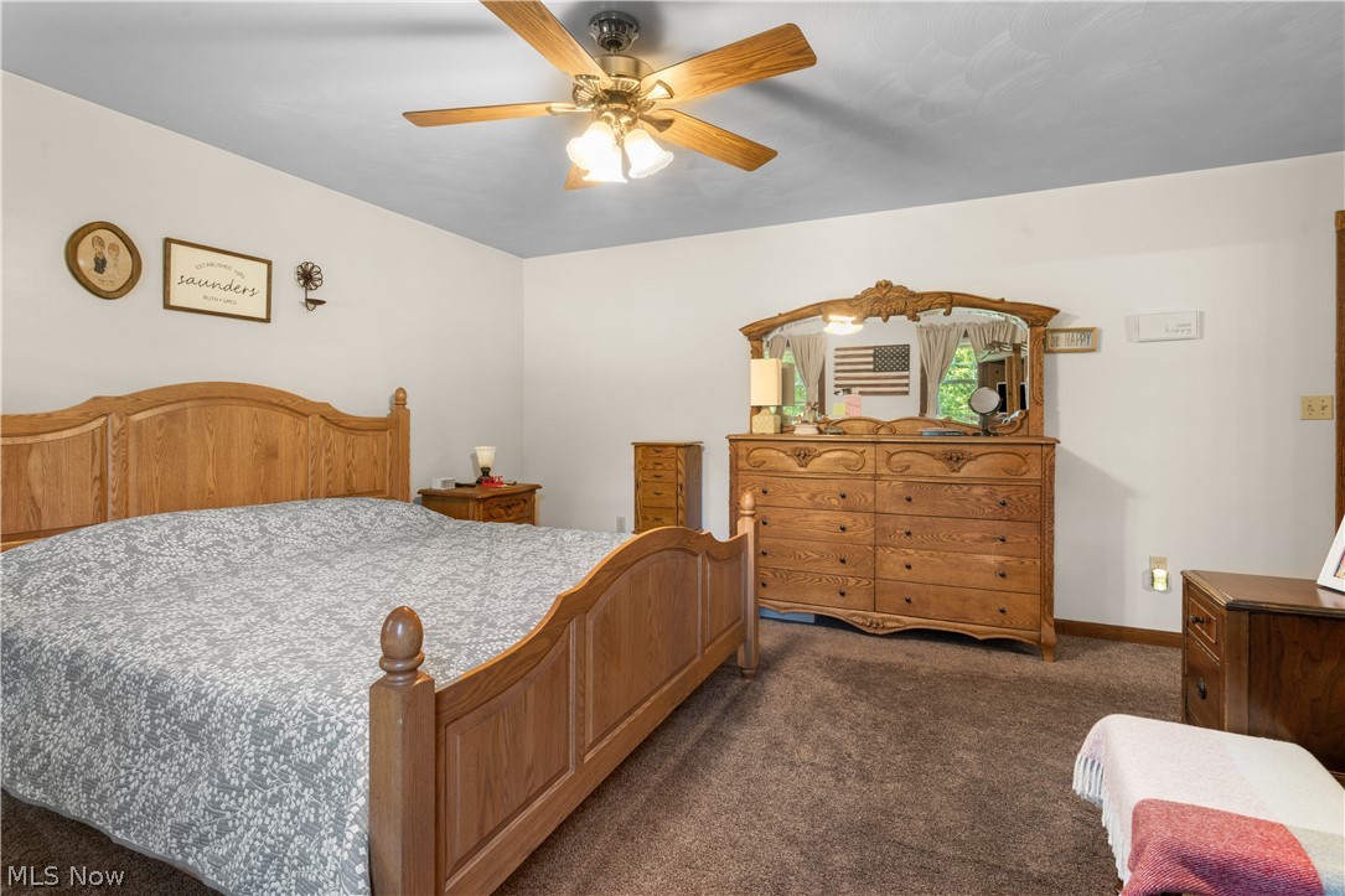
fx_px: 635
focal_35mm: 17
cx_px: 672
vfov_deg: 70.4
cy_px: 448
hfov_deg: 93.3
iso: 400
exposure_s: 1.3
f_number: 10
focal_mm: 17
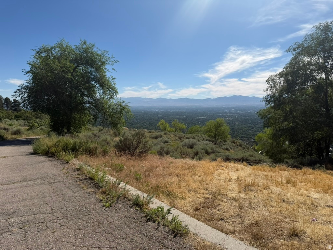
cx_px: 166
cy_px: 125
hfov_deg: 71.6
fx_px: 231
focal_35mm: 24
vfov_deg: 56.8
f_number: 1.78
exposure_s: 1/9091
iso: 80
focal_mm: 6.76
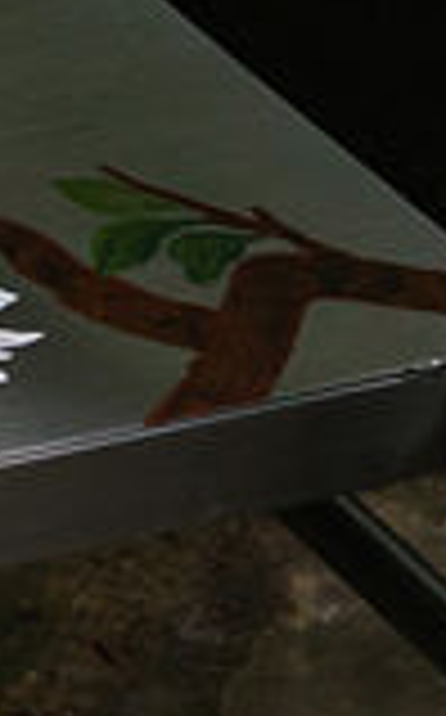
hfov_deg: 3.9
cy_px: 83
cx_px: -793
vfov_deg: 6.4
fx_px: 6396
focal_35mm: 328
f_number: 5
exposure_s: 1/125
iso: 1600
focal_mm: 50
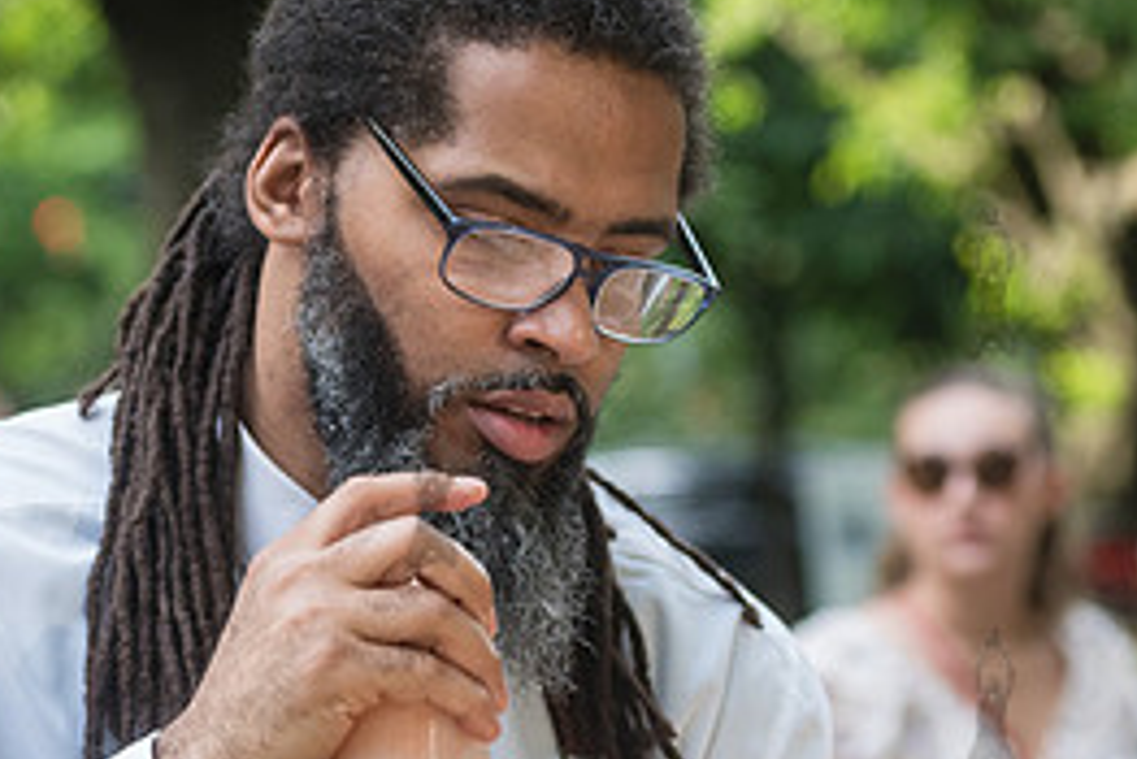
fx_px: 5593
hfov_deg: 11.6
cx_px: 430
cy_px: 492
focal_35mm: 177
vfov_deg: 7.8
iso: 1000
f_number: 4
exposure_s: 1/640
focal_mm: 80
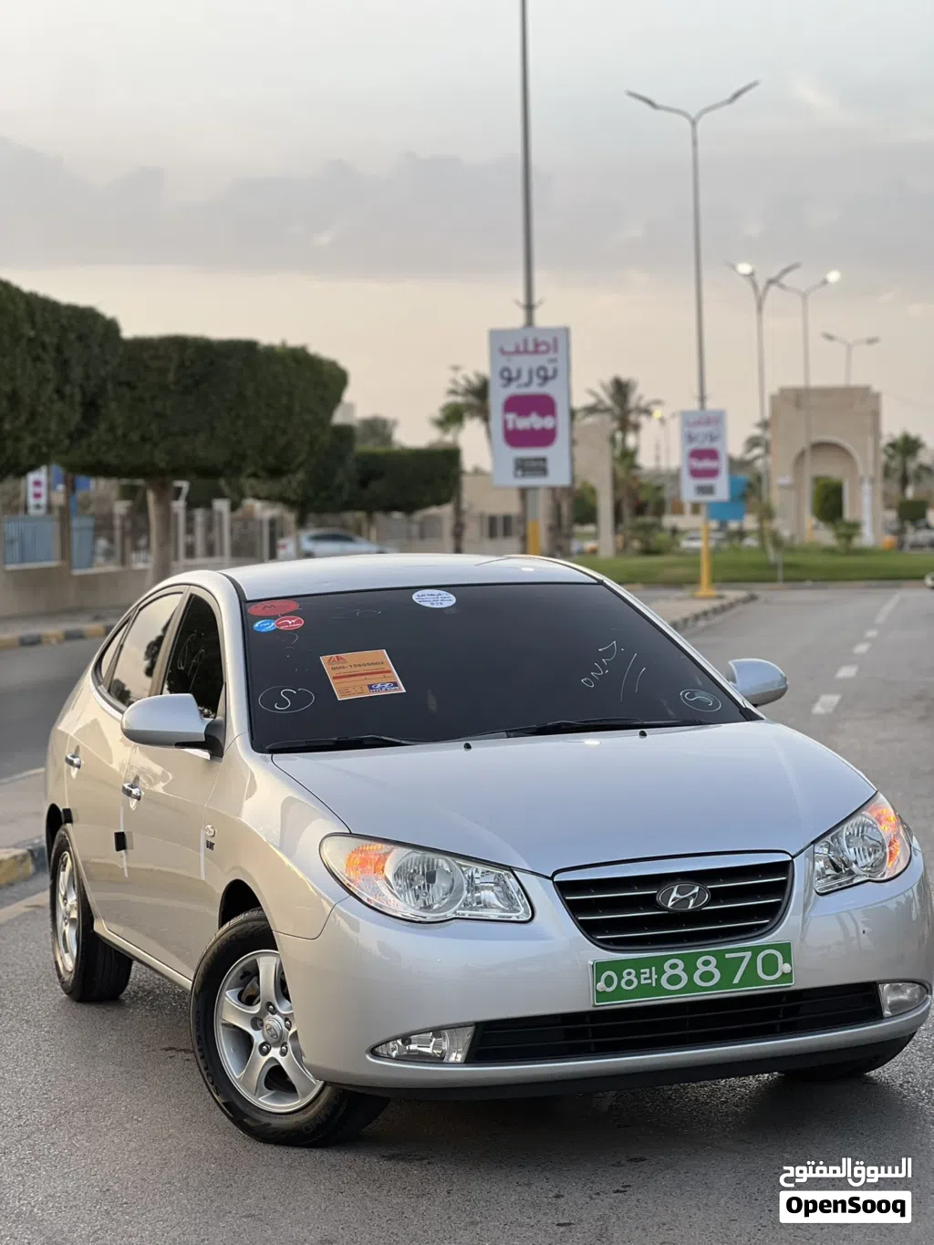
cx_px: 467
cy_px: 622
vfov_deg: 25.3
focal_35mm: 77
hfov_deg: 19.1
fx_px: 2770
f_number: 2.8
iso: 50
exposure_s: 1/121
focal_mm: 9
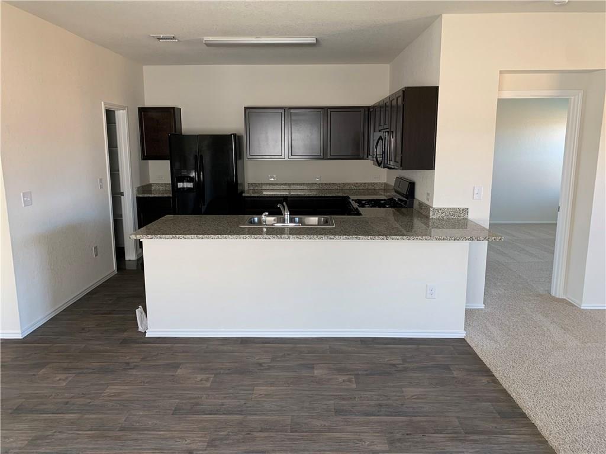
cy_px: 227
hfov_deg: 67.3
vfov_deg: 53.1
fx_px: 455
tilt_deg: -8.5
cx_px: 303
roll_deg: -0.3
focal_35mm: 26
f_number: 1.8
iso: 100
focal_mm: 4.25
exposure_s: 1/72
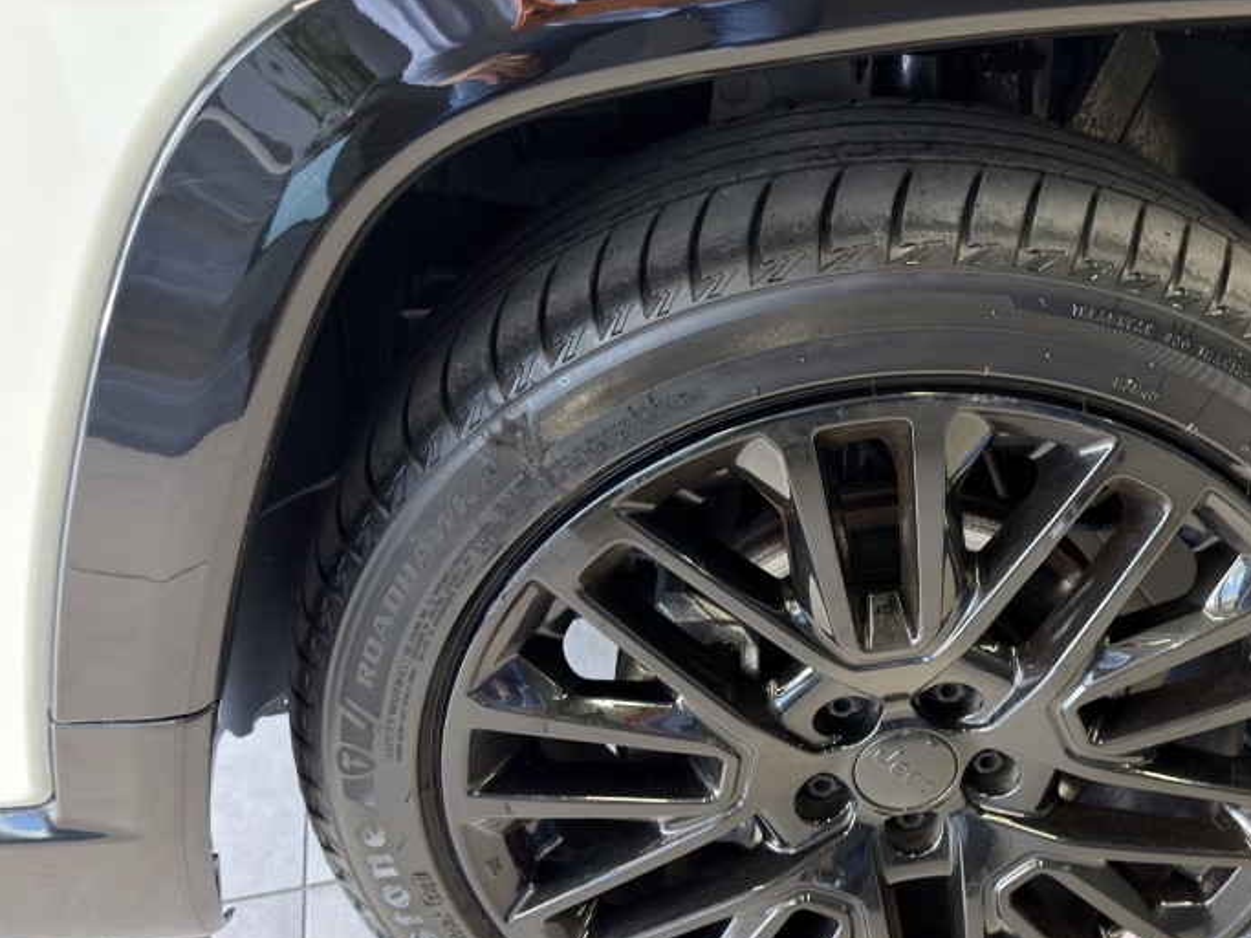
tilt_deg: -37.4
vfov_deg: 39.1
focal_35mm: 36
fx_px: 1301
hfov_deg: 49.4
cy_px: 641
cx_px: 936
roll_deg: -4.4
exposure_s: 1/47
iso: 250
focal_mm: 6.76
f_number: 1.78
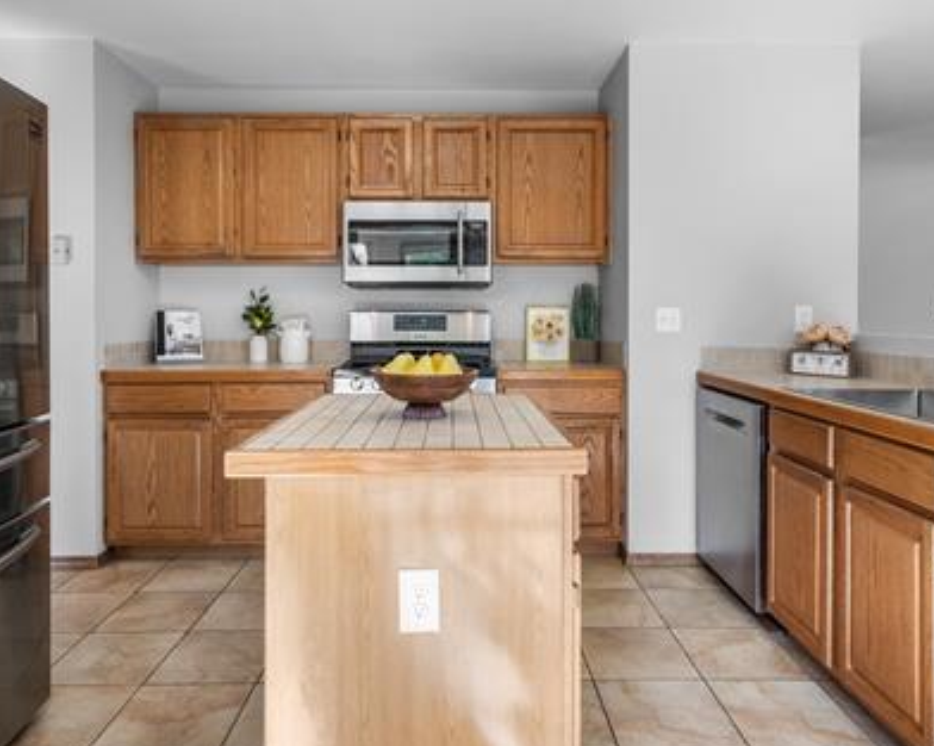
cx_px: 469
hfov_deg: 72.6
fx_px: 635
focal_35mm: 23
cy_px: 315
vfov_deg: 60.5
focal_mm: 15
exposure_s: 1/30
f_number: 11
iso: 1600
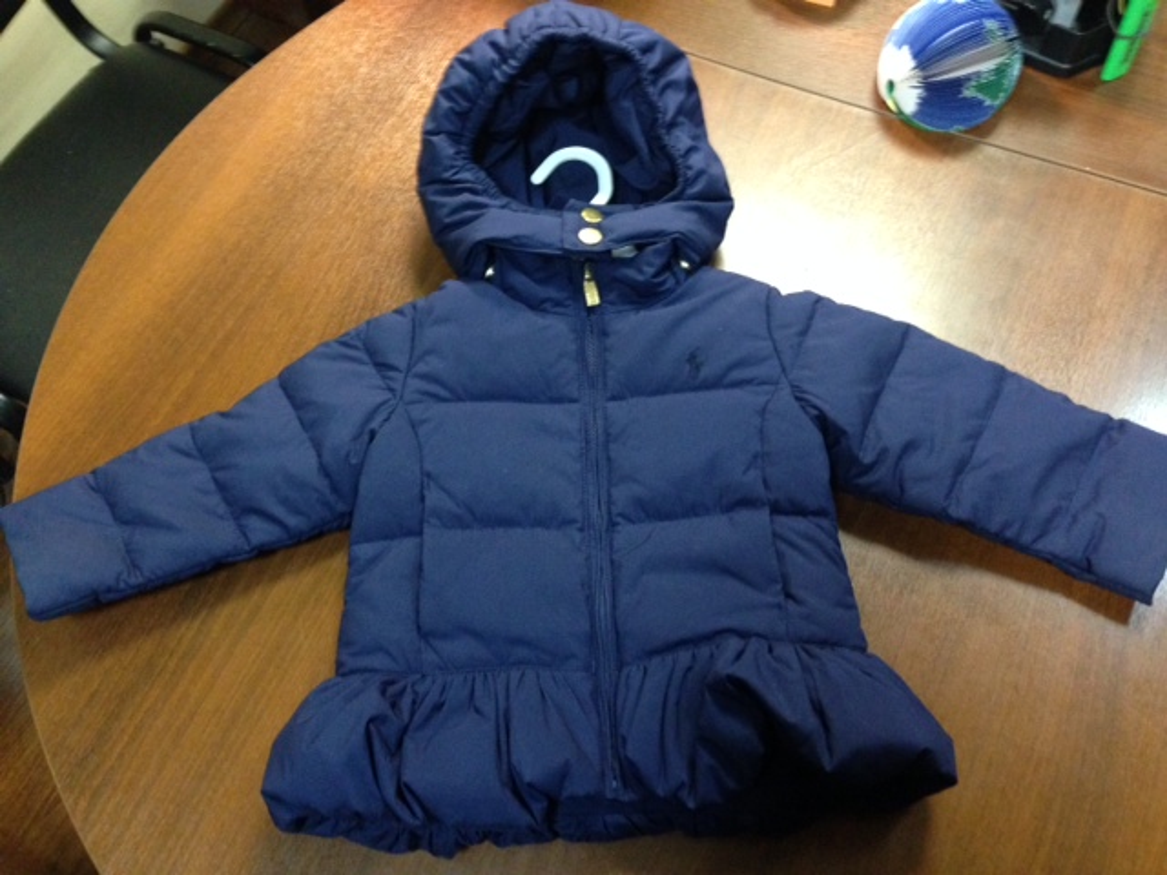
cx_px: 584
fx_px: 1113
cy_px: 438
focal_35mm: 33
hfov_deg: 55.4
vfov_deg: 42.9
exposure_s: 1/20
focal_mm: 4.12
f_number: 2.4
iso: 400
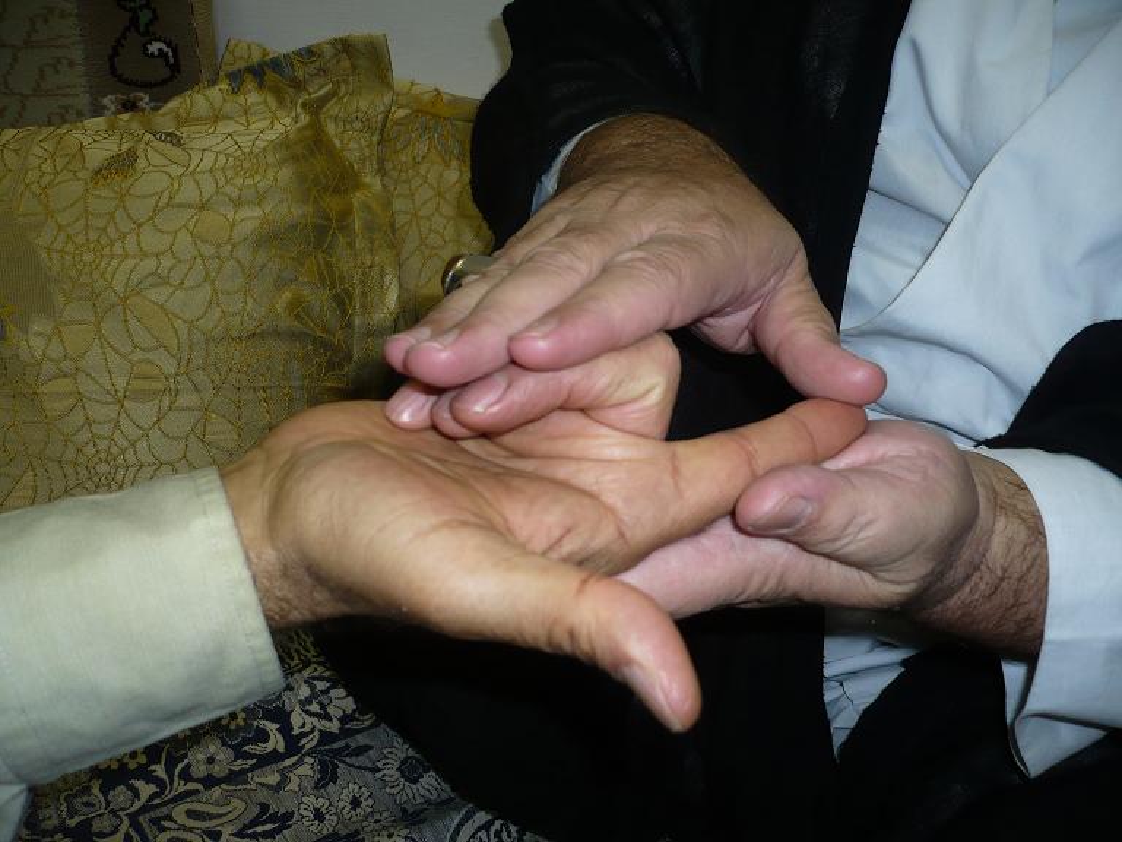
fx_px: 1134
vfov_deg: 40.7
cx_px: 561
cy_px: 421
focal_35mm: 35
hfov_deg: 52.6
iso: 100
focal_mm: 5.8
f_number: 2.8
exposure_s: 1/30
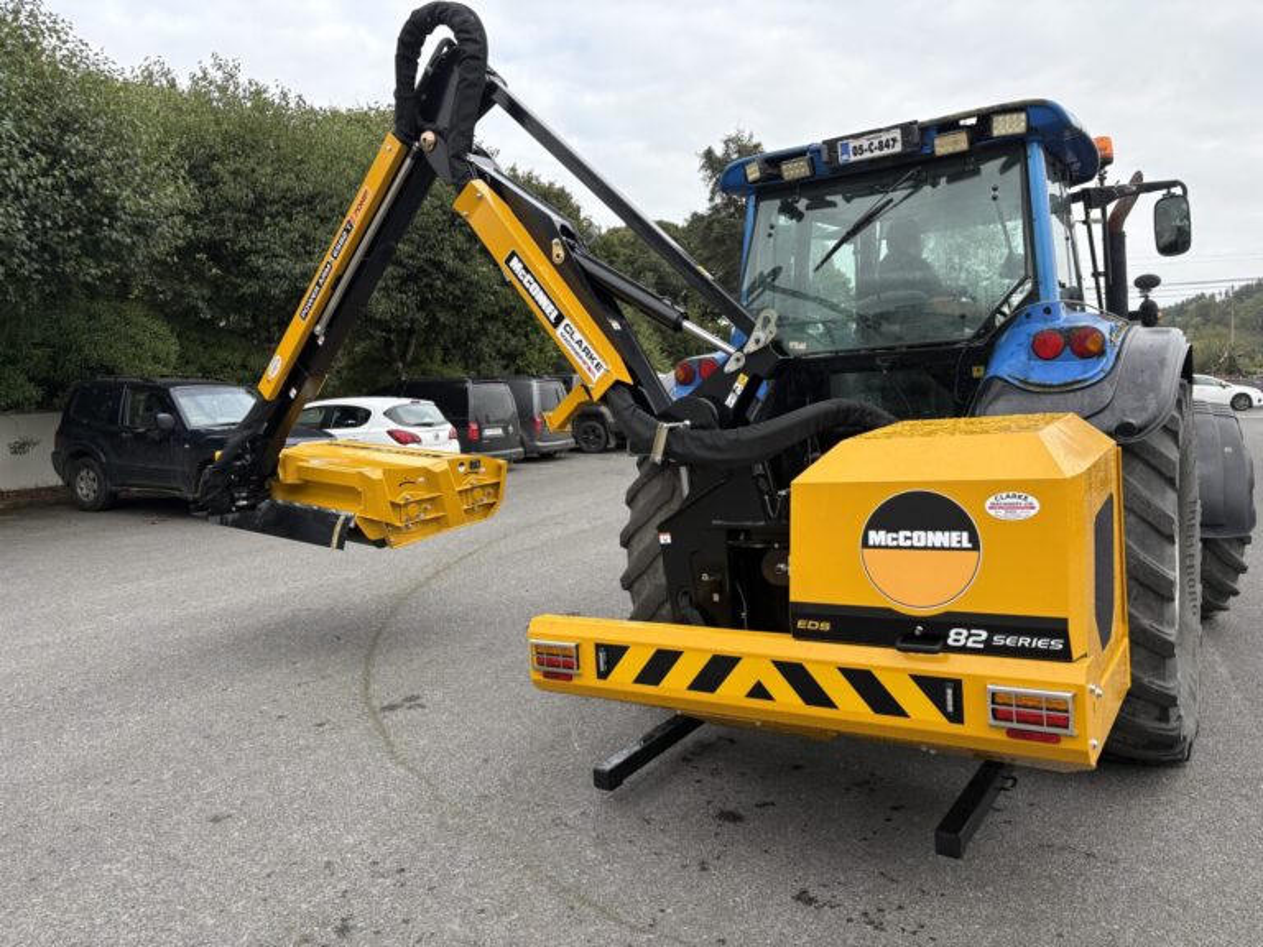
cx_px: 632
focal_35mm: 26
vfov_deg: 53.1
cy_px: 474
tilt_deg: -5.9
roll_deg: +1.6
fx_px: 949
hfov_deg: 67.3
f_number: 1.6
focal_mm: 5.96
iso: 64
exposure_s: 1/791
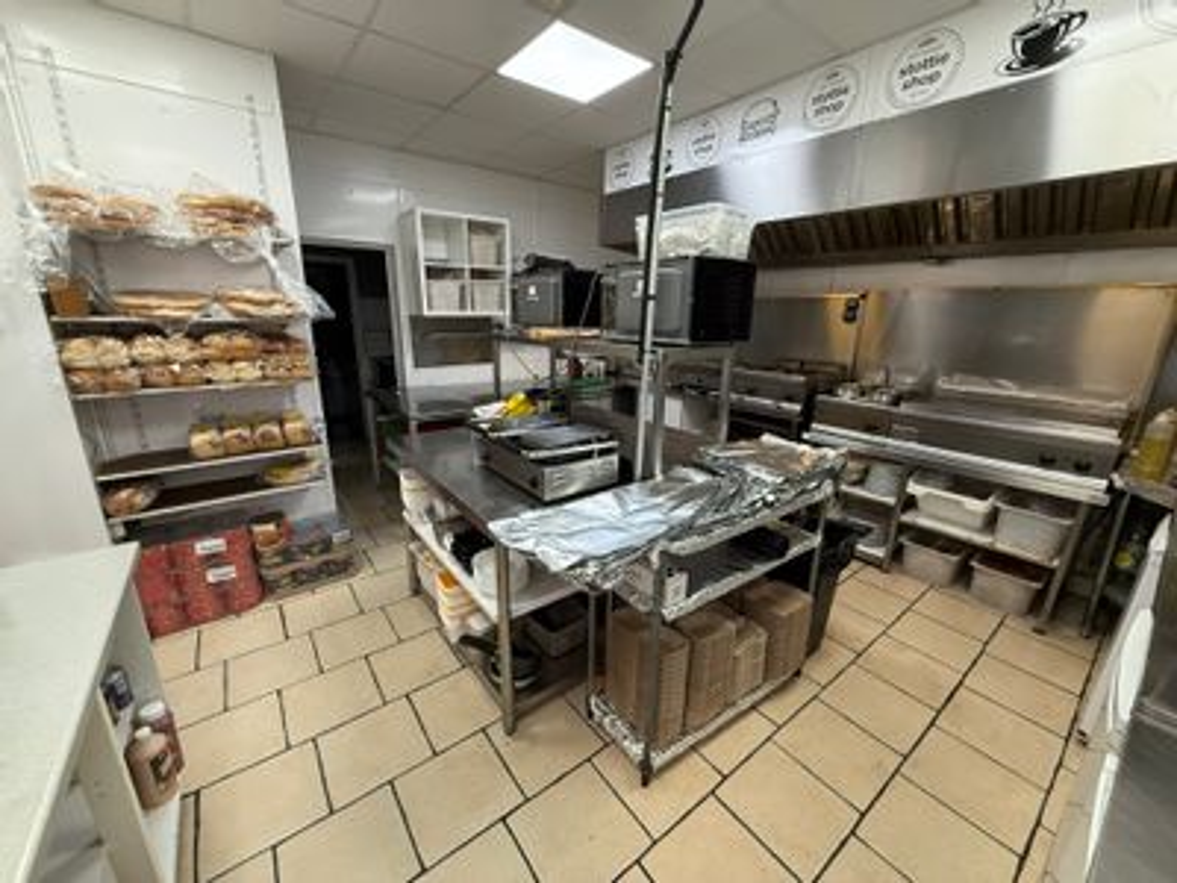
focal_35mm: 14
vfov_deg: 85.7
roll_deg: -1.7
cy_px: 442
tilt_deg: -15.9
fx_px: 476
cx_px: 588
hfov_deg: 102.1
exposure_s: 1/100
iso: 320
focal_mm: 2.22
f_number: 2.2
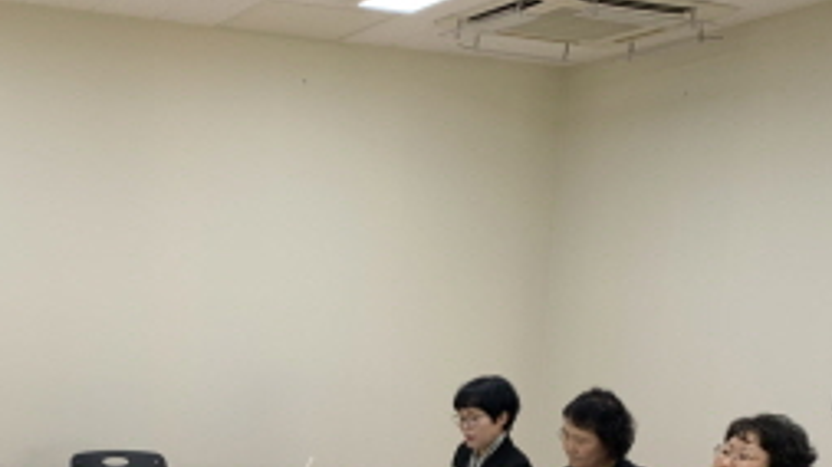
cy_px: 580
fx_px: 1235
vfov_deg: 19.9
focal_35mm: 56
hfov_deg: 37.0
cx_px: 319
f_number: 1.8
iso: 50
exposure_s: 1/60
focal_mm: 4.25
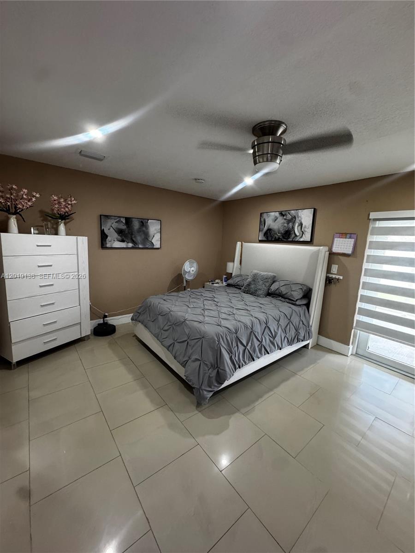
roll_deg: -2.9
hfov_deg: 85.7
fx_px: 224
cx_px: 208
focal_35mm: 14
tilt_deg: -9.7
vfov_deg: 102.1
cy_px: 276
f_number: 2.2
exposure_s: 1/60
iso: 320
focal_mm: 2.22
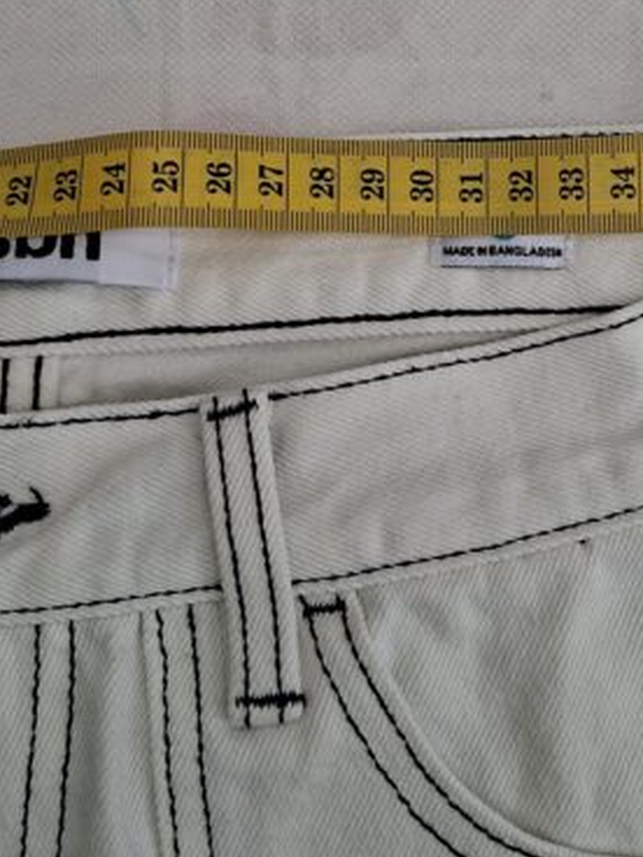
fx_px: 1238
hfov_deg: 28.9
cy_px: 193
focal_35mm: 50
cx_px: 433
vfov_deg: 37.1
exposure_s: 1/257
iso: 50
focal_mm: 5.54
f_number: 1.8
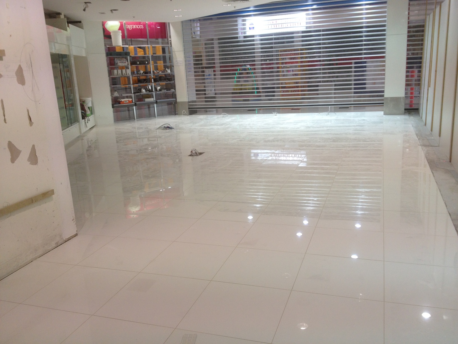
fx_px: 463
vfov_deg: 40.7
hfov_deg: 52.6
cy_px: 172
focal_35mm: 35
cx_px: 229
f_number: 2.4
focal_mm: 4.28
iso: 64
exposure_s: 1/60
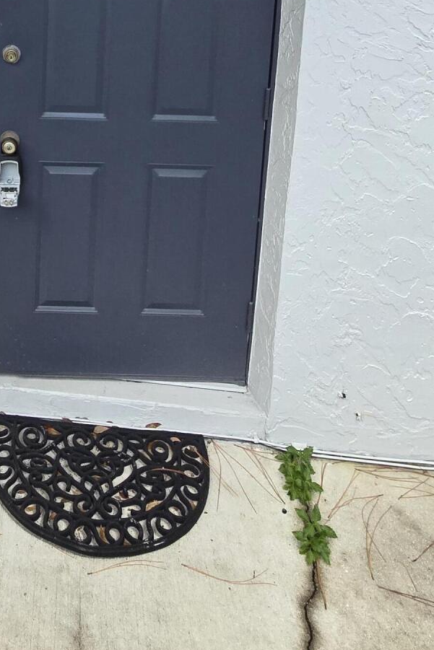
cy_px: 7
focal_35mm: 30
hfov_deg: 39.8
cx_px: 30
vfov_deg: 50.6
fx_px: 542
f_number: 2.2
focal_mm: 2.2
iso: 250
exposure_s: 1/359
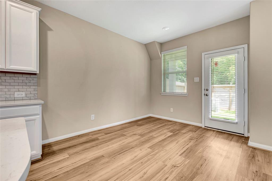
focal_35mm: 15
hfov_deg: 100.4
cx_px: 136
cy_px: 90
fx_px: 113
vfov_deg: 77.3
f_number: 8
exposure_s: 1/10
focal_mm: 10
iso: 200
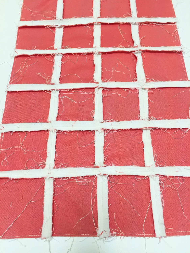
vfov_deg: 61.7
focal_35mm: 29
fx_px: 212
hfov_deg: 48.2
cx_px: 95
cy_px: 126
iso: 32
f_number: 2.2
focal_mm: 4.2
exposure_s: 1/33
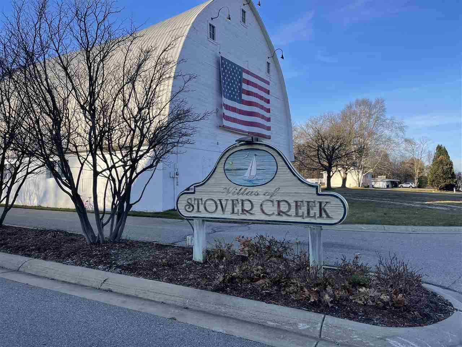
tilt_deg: +1.6
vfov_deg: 54.9
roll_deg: +0.9
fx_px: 334
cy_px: 174
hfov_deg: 69.4
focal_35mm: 25
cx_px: 231
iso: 32
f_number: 1.6
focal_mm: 5.1
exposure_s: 1/1534
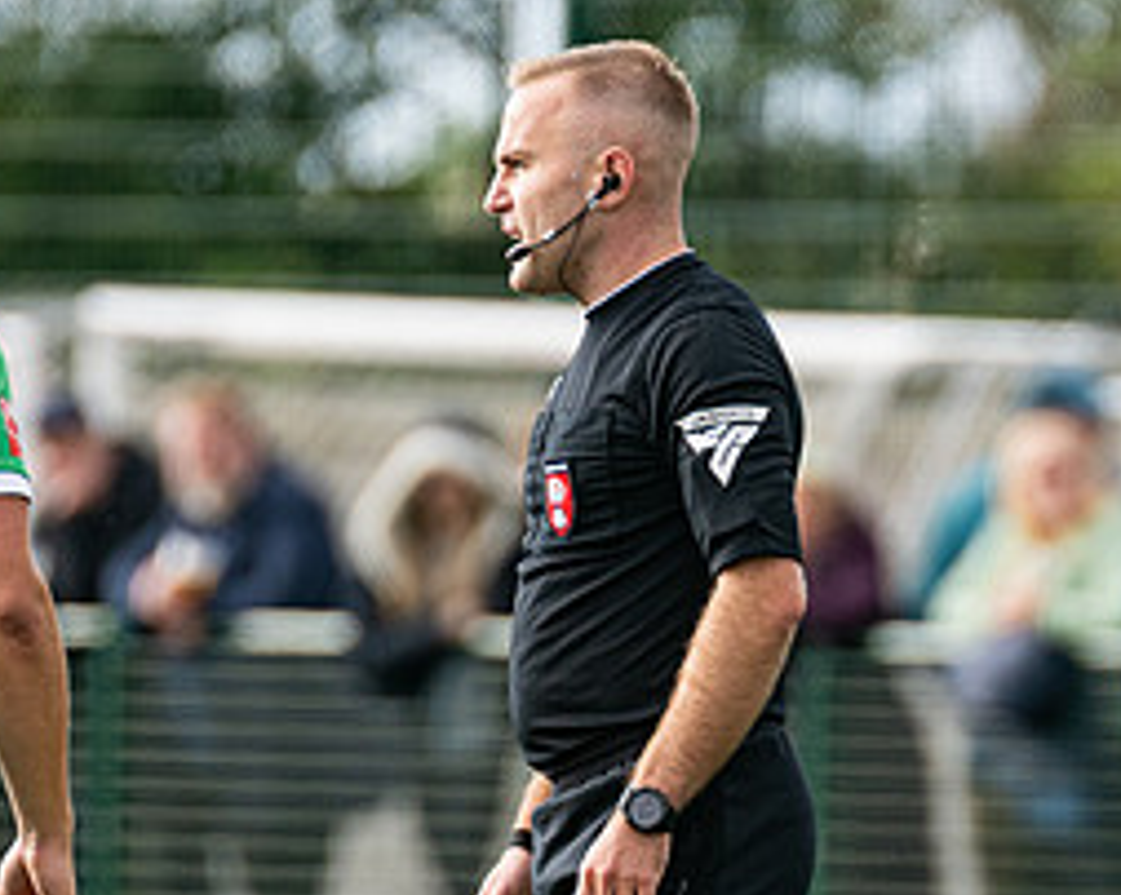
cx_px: 1048
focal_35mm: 1366
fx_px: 45285
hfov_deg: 1.4
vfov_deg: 1.1
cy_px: 829
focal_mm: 420
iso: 400
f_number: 4
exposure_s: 1/500
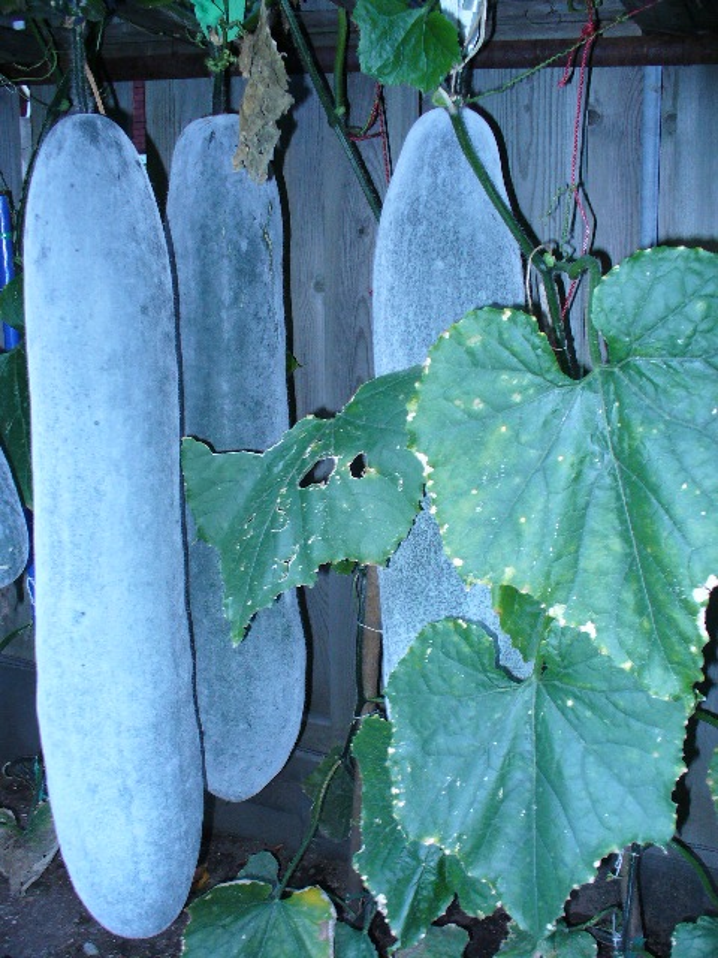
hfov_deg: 38.7
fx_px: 1023
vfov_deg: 50.1
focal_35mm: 37
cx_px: 359
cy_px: 479
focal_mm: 6.1
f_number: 2.8
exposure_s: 1/30
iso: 200
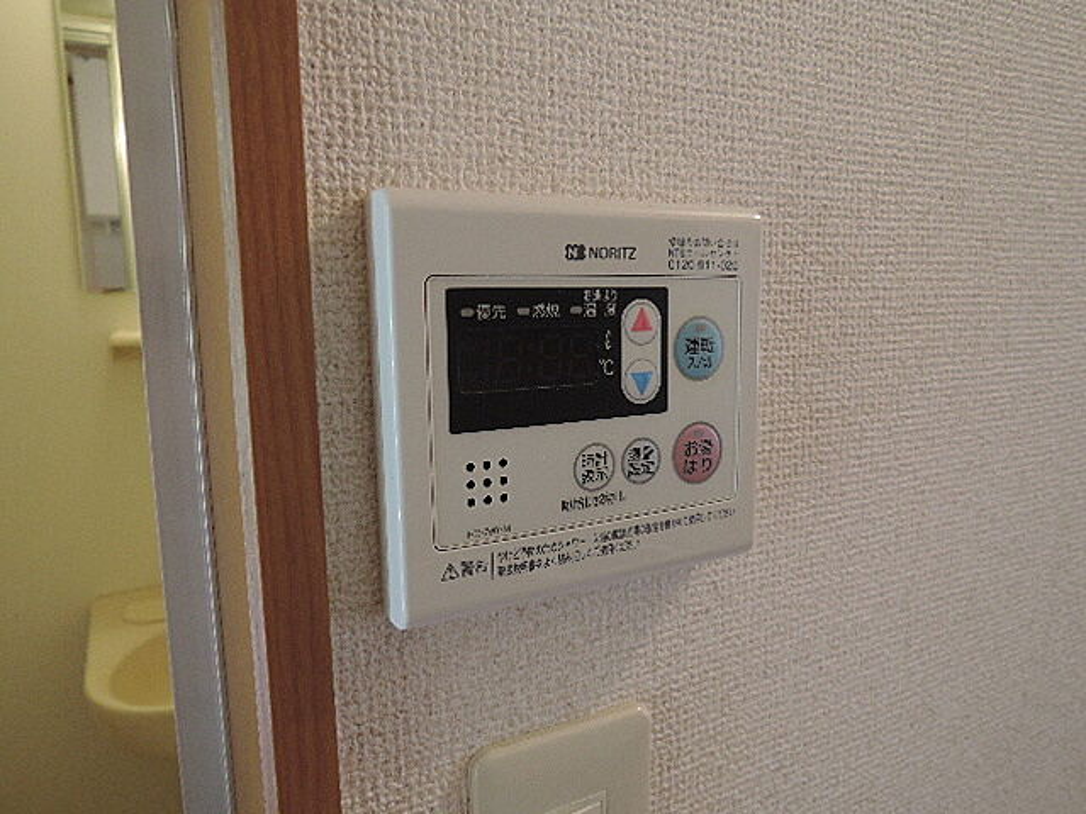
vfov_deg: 56.8
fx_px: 753
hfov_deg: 71.6
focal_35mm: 24
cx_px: 543
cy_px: 407
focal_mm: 5.1
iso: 400
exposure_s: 1/30
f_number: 2.8
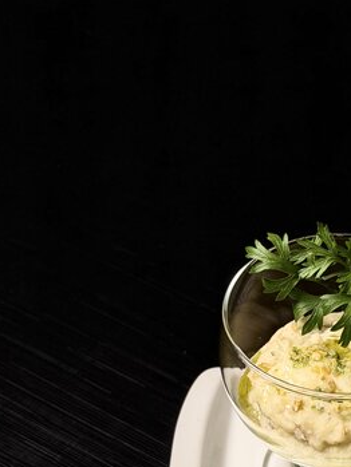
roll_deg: -3.2
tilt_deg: -44.6
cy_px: 368
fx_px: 1486
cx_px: 395
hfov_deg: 13.2
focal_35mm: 110
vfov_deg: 17.7
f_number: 1.78
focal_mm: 6.76
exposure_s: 1/60
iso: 160
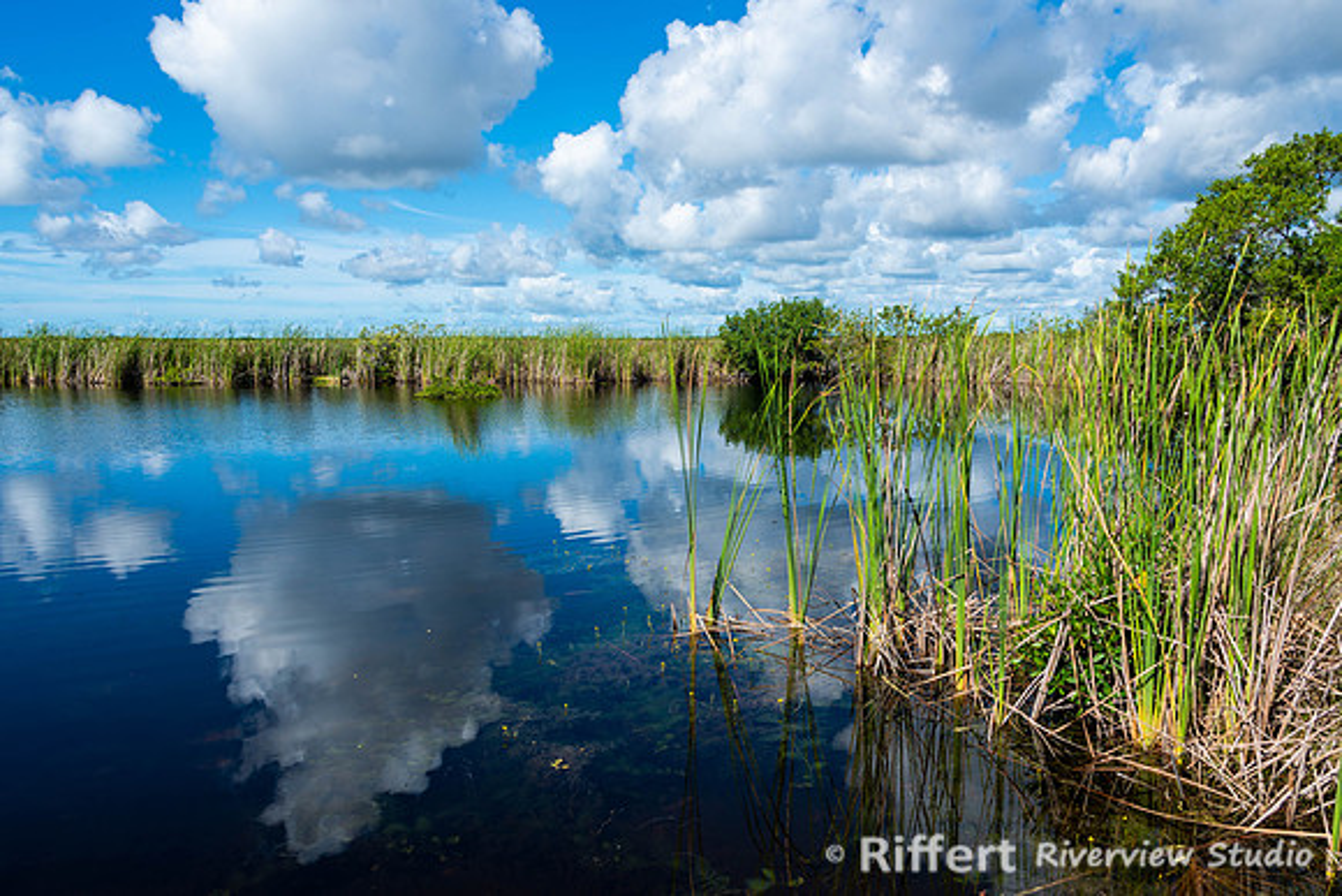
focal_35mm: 28
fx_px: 1058
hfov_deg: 64.8
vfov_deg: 45.9
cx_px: 671
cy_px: 448
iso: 100
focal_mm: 28
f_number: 11
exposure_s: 1/160
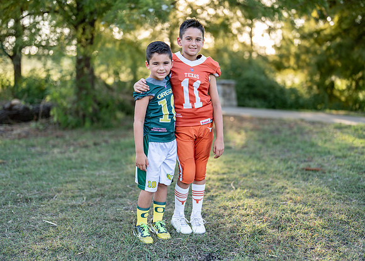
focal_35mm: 52
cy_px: 130
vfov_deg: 27.0
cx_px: 182
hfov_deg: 37.2
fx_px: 543
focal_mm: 50
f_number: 1.2
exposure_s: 1/640
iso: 100
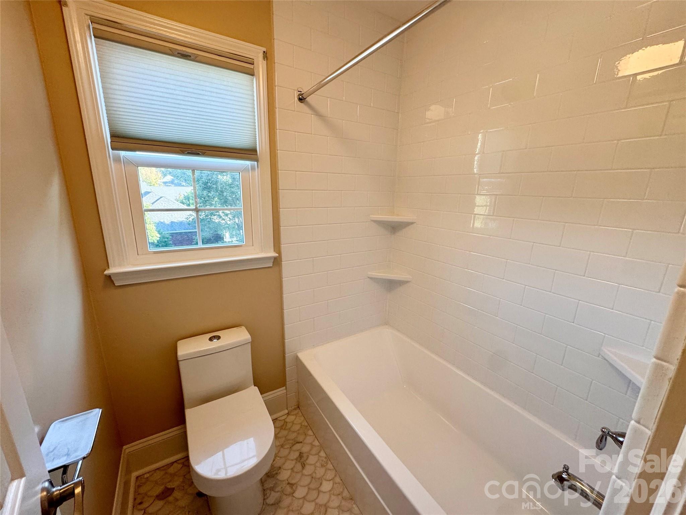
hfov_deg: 102.1
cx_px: 343
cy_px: 258
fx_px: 277
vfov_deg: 85.7
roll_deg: -1.5
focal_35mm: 14
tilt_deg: -13.2
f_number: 2.2
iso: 160
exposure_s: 1/120
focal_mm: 2.22
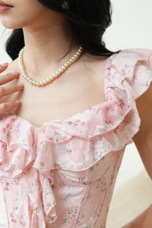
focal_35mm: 92
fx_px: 582
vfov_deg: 21.9
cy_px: 173
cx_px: 65
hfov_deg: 14.9
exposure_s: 1/160
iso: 1000
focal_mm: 54
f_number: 5
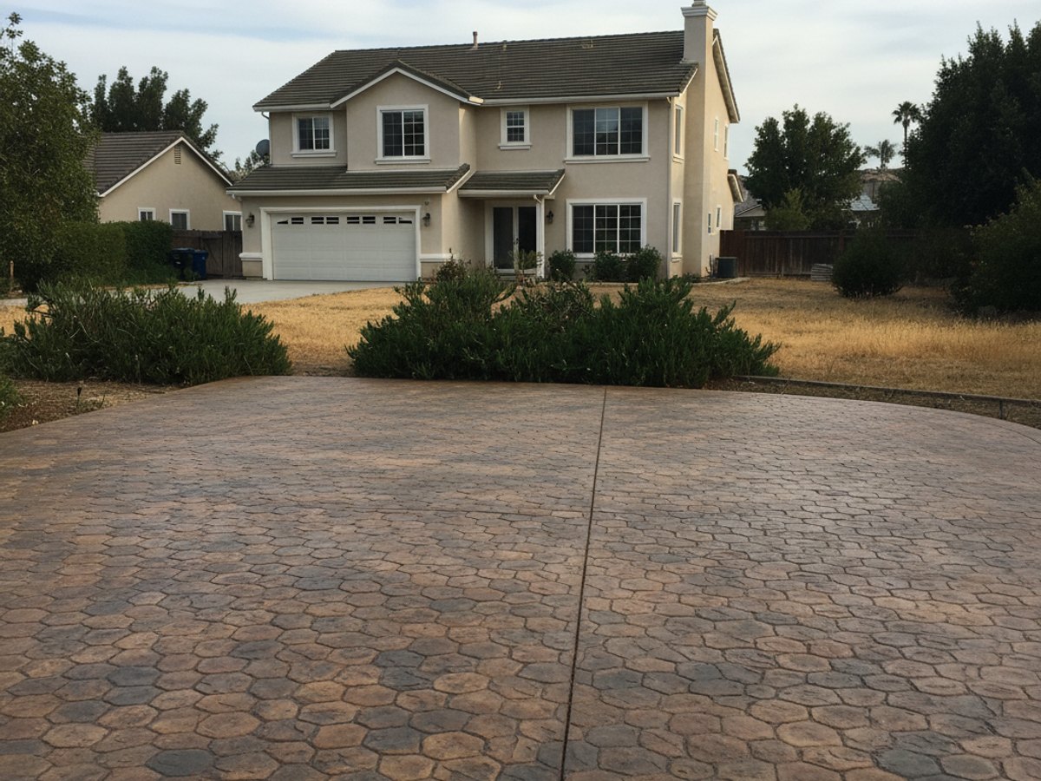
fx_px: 692
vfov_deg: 58.9
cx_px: 520
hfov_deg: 73.9
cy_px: 390
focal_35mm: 23
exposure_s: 1/1025
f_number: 1.8
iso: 1504
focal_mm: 6.4
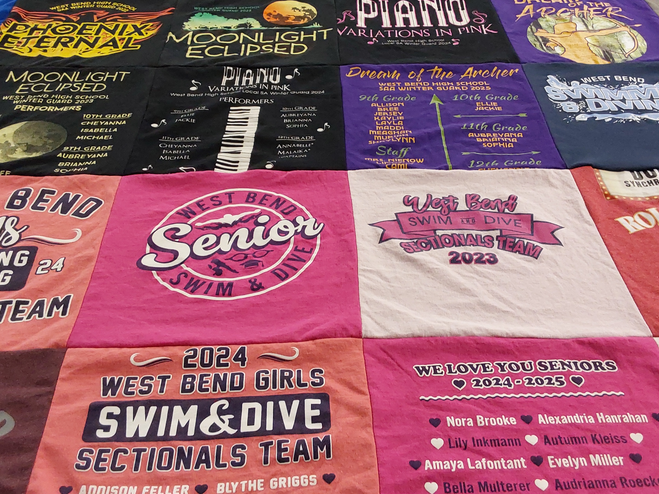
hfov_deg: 49.0
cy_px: 216
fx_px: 723
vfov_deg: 37.7
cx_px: 340
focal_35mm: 38
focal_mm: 2.91
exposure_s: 1/60
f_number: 1.9
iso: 125
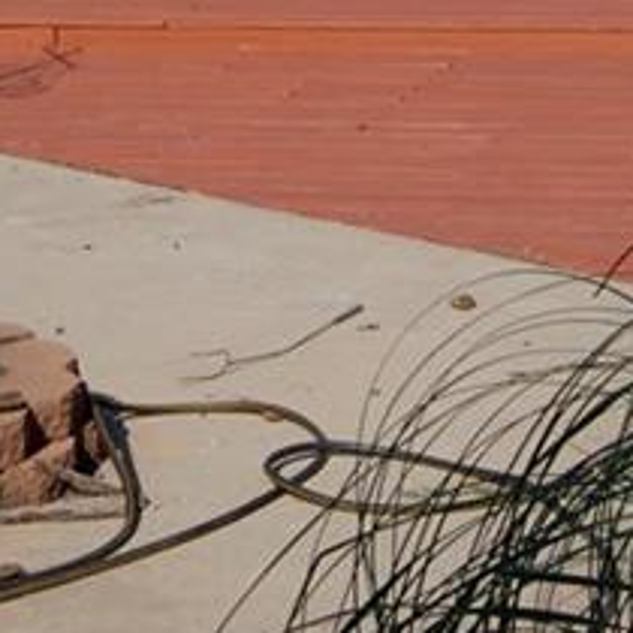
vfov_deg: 14.9
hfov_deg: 15.5
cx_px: 163
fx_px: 2317
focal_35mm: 112
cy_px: -184
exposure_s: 1/320
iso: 100
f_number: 10
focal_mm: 18
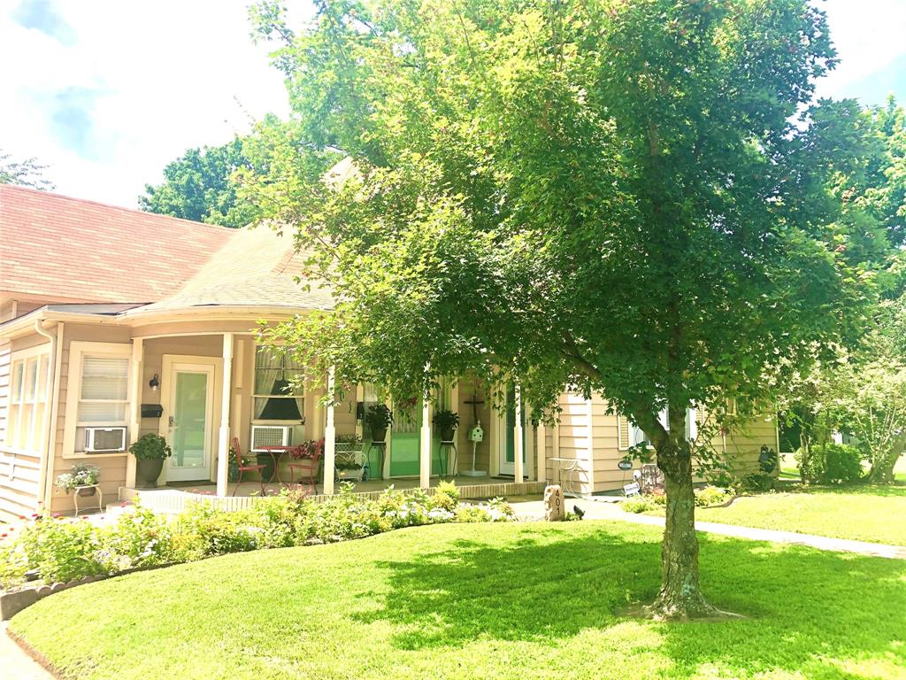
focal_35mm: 28
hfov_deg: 63.4
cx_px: 453
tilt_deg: +5.9
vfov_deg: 49.7
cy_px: 340
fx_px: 733
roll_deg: +1.0
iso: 20
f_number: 1.8
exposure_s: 1/873
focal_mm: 3.99
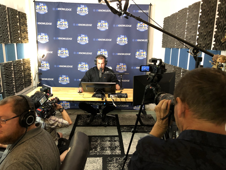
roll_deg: -1.1
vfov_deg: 49.7
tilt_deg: -14.8
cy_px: 85
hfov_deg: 63.4
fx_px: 183
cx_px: 113
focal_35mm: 28
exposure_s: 1/15
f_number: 1.8
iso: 80
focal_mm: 3.99
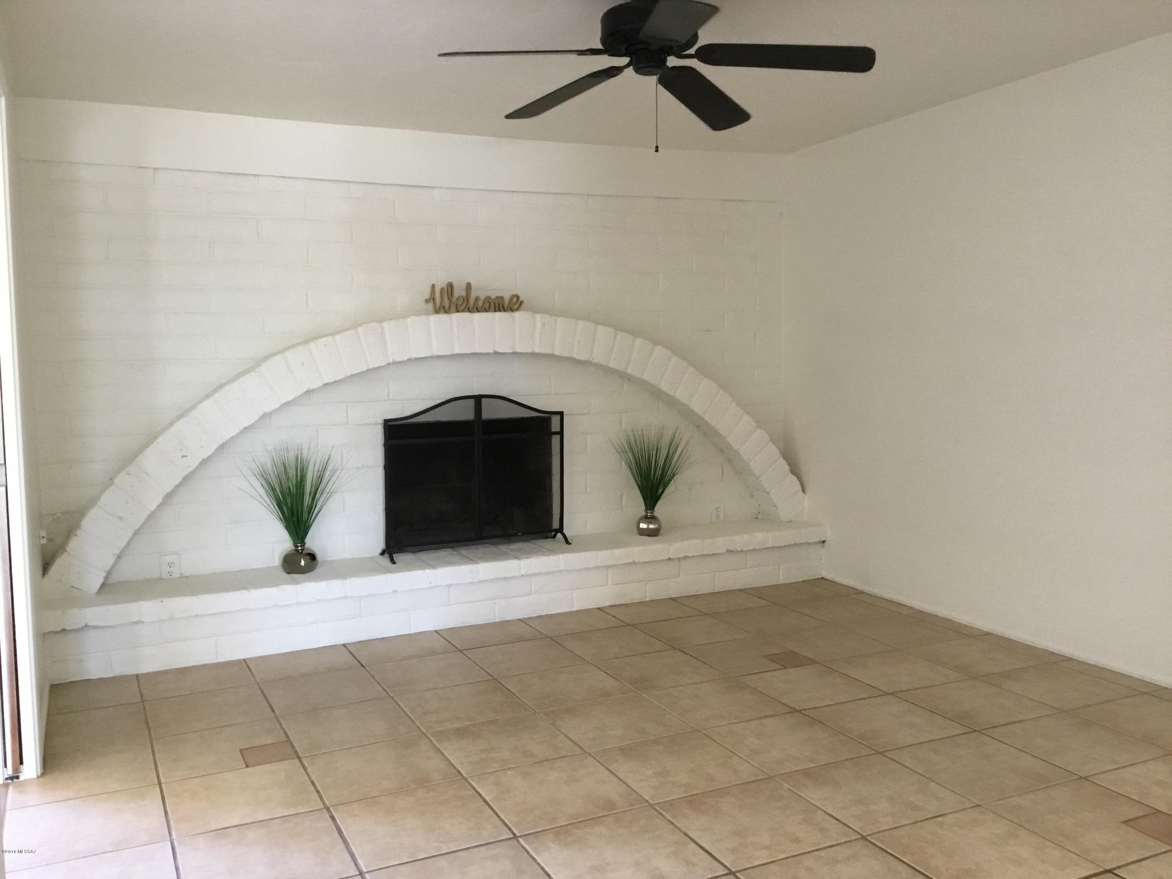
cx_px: 586
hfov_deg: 58.4
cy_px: 440
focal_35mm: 31
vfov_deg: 45.4
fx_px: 1050
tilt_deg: -5.5
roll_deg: +0.6
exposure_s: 1/30
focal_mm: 3.3
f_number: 2.4
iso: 125
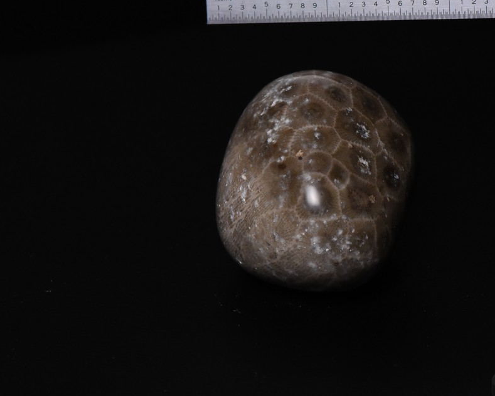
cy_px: 162
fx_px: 2197
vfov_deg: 10.3
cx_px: 292
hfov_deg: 12.8
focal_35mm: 150
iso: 5000
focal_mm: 105
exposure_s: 1/60
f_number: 14
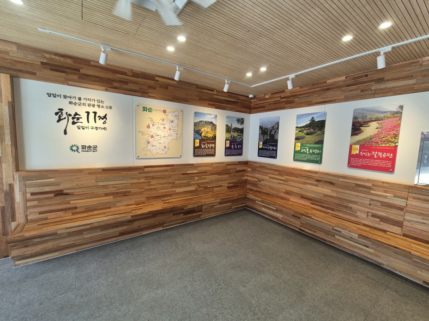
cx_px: 218
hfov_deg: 102.1
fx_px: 173
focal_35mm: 14
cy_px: 161
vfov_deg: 85.6
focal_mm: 2.2
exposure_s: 1/120
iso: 64
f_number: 2.2
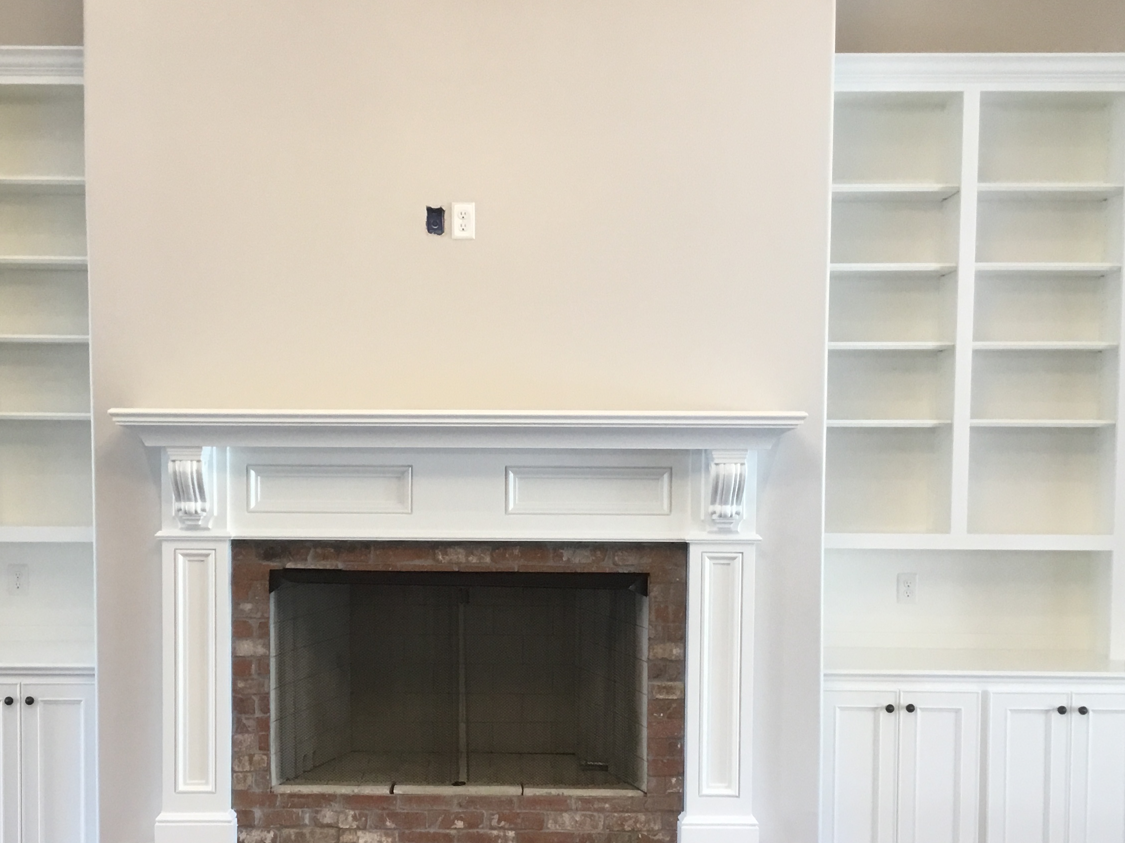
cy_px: 526
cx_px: 479
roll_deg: +0.8
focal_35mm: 45
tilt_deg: -3.5
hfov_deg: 42.0
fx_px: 1462
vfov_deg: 32.0
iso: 80
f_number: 2.4
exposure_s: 1/30
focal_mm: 3.3
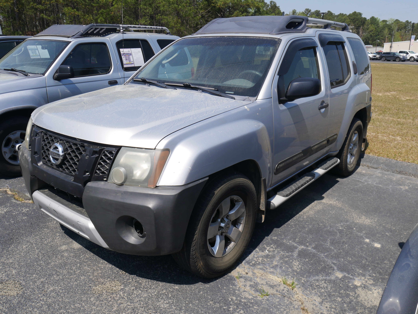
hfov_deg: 59.9
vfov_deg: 46.8
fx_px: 362
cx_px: 209
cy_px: 157
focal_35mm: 30
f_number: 8
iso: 200
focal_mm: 15
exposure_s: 1/500
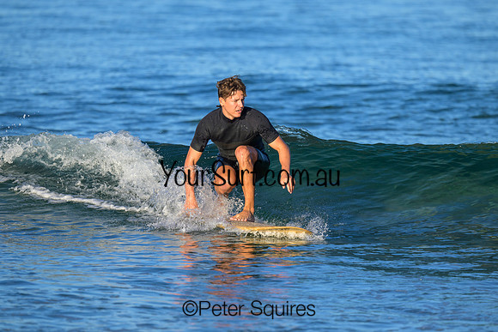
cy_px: 166
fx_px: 11069
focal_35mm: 800
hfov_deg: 2.6
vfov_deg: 1.7
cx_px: 249
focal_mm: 800
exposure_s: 1/1000
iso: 220
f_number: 6.3
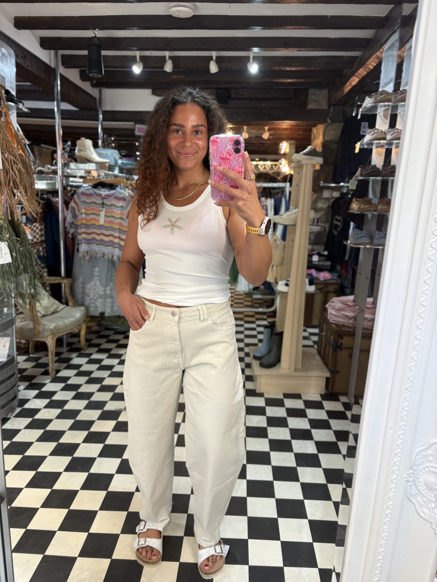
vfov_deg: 67.3
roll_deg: -2.4
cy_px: 291
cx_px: 218
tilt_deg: -22.4
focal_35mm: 26
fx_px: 438
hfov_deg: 53.1
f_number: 1.6
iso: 80
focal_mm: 5.96
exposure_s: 1/50
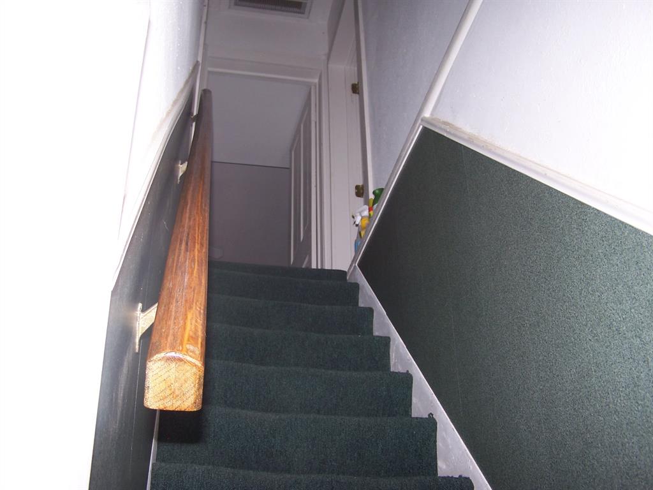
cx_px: 326
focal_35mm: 38
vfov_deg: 37.7
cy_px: 245
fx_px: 717
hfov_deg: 49.0
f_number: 2.8
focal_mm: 6.3
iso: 80
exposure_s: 1/60
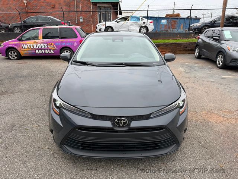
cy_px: 90
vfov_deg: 56.8
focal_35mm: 24
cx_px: 119
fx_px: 165
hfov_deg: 71.6
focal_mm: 6.76
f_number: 1.78
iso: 80
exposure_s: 1/796
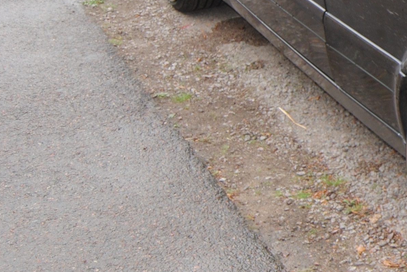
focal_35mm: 107
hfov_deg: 17.1
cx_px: 622
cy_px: 41
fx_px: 1211
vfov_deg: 12.8
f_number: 3.5
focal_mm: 22
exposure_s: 1/160
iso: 100
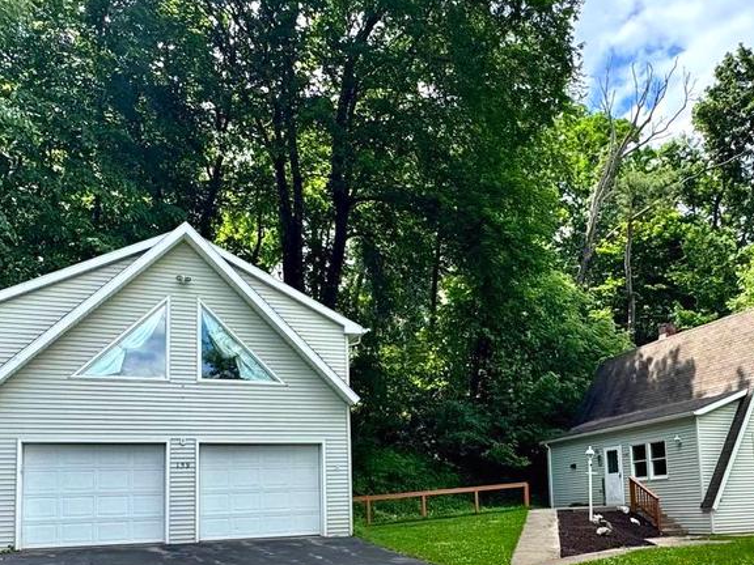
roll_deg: +1.9
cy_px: 428
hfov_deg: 52.4
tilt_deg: +5.7
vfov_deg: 39.5
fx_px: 762
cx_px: 437
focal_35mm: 35
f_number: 2.2
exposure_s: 1/669
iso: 50
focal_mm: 2.22
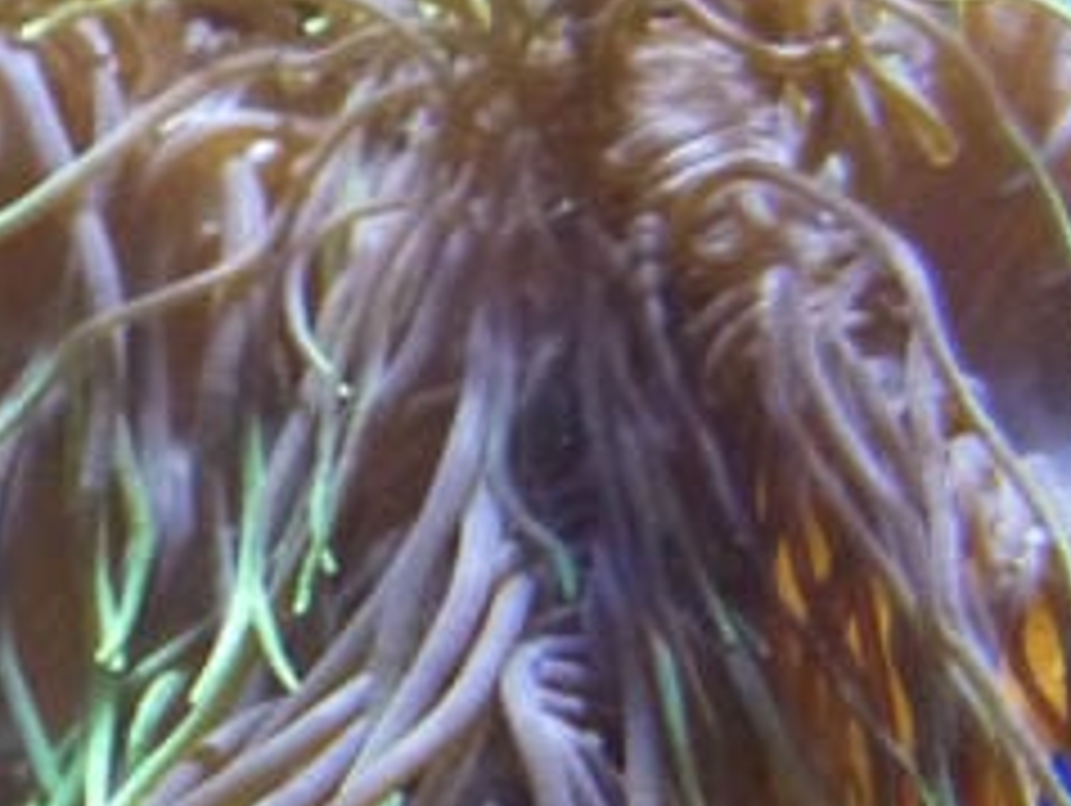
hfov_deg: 13.3
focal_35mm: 141
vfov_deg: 10.1
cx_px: -482
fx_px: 4367
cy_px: 1288
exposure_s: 1/100
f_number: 3.5
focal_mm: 14
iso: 1600
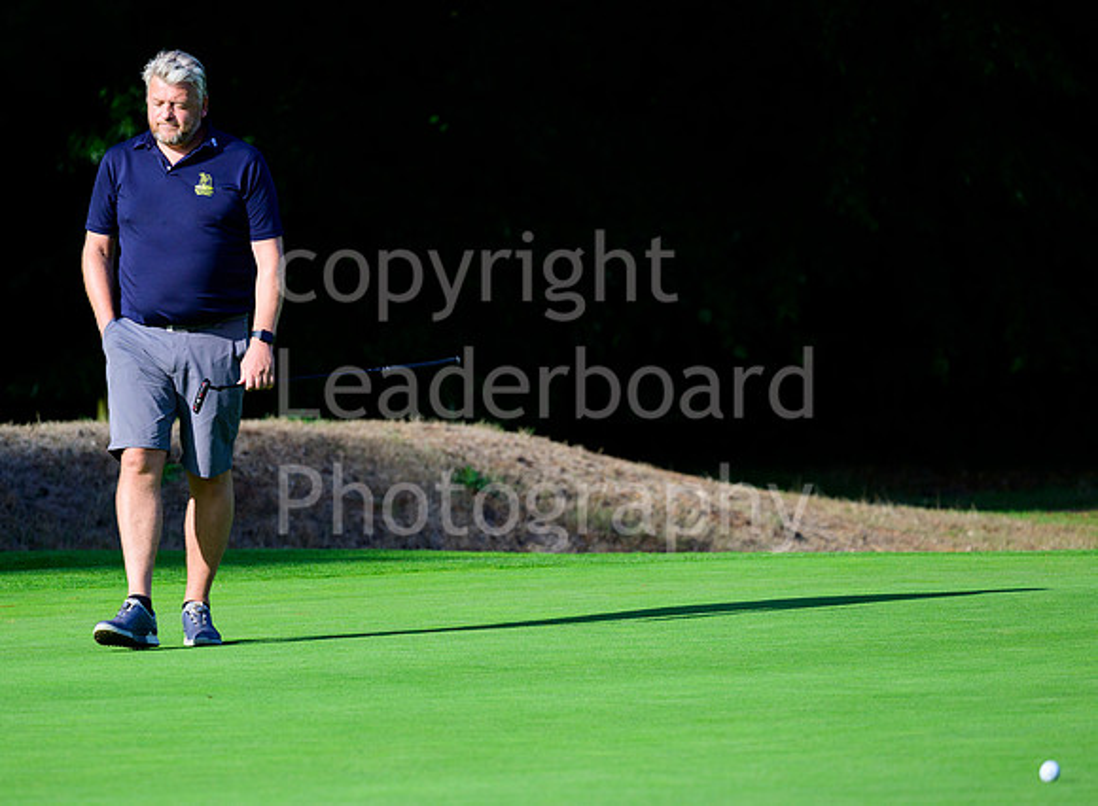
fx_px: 10139
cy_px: 451
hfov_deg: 6.2
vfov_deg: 4.6
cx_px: 422
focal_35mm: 322
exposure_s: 1/2500
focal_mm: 270
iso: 640
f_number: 5.6
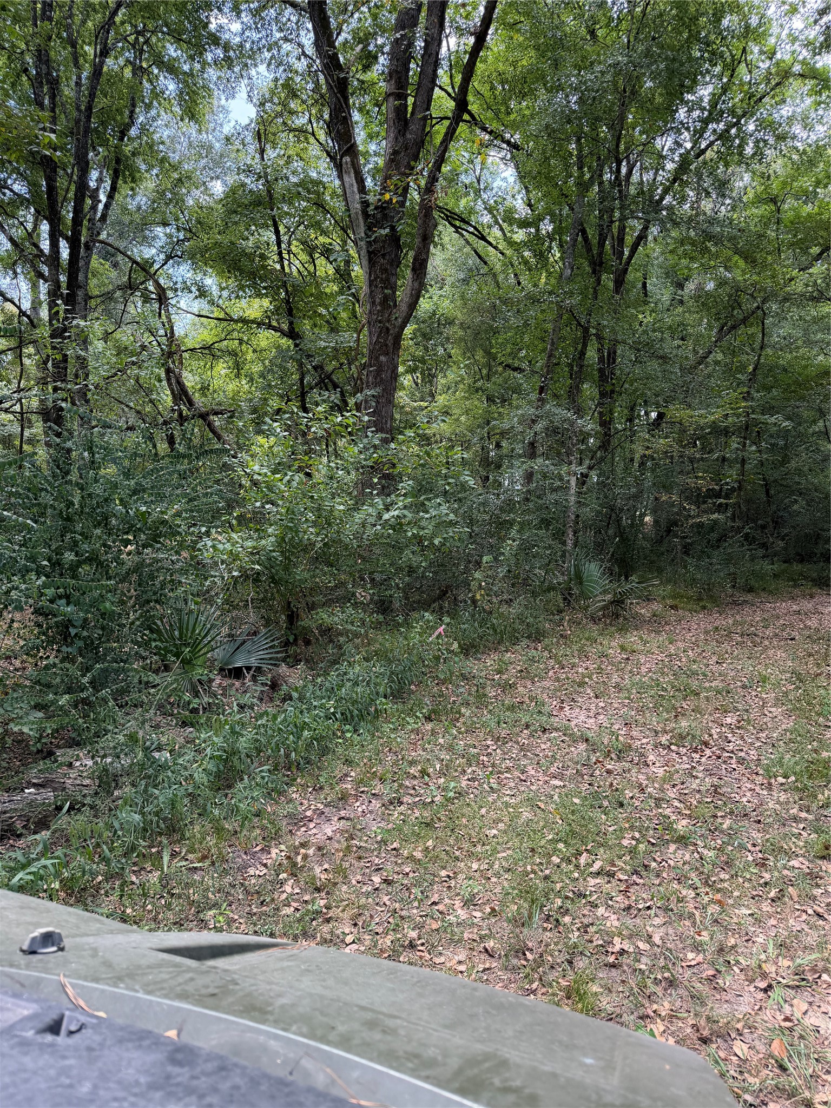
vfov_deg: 71.6
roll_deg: +0.2
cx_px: 416
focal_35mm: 24
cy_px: 554
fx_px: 768
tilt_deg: -4.9
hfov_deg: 56.8
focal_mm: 6.76
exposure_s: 1/312
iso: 100
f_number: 1.78
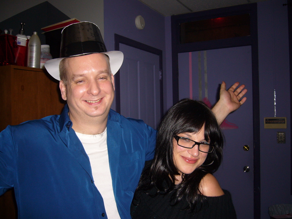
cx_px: 146
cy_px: 110
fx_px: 295
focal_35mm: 35
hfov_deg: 52.6
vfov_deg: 40.7
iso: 100
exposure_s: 1/60
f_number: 2.8
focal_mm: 5.8
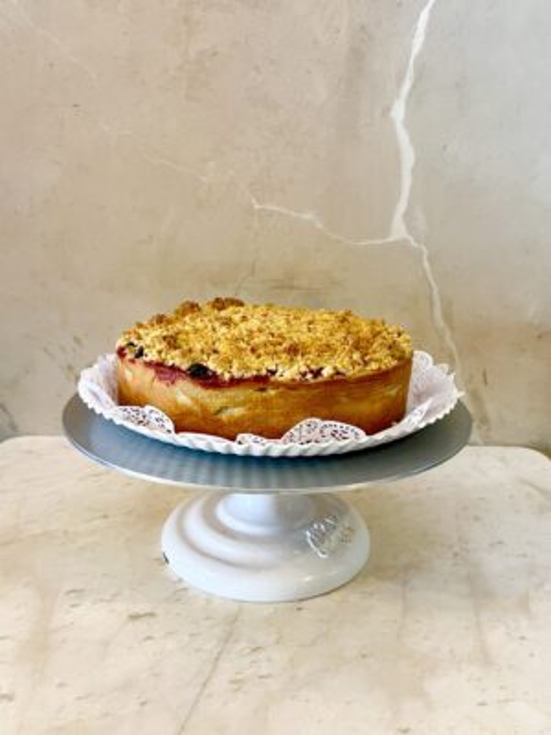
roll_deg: -0.6
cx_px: 276
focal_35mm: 26
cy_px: 368
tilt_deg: -18.9
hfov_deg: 53.1
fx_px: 552
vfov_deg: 67.3
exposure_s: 1/60
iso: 200
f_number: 1.5
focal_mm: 5.7
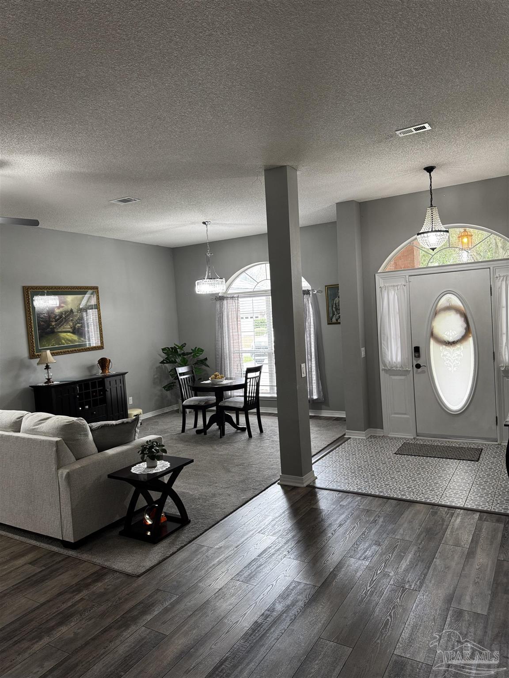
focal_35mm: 24
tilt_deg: -3.0
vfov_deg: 71.6
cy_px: 339
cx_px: 254
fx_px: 471
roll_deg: +4.4
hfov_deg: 56.8
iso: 125
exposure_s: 1/60
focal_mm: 6.76
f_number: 1.78
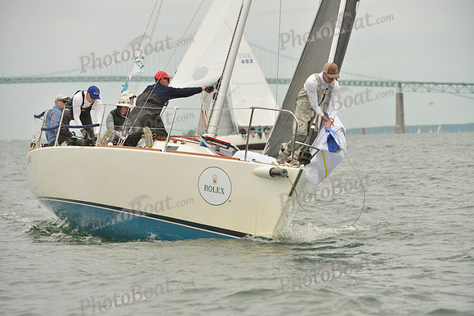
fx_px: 2634
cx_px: 237
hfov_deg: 10.3
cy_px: 158
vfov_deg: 6.9
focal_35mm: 200
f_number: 5
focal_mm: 200
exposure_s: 1/1250
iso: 400
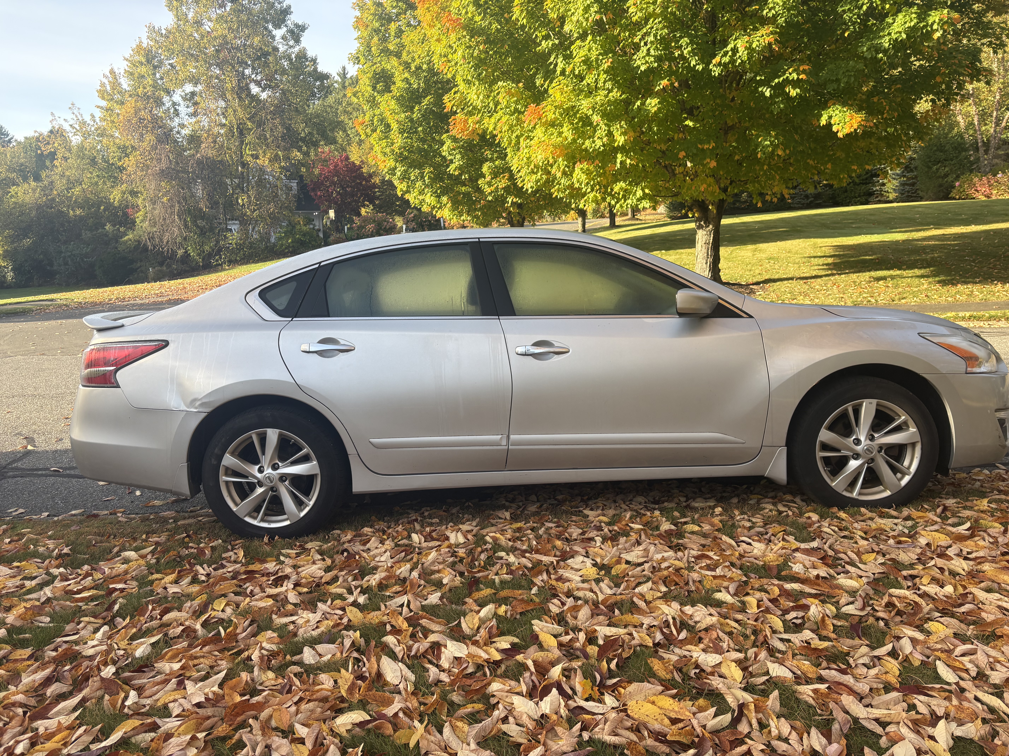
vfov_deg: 53.1
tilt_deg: -7.9
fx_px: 758
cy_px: 378
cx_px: 504
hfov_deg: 67.3
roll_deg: +0.5
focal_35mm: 26
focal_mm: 5.96
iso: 50
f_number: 1.6
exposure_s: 1/417
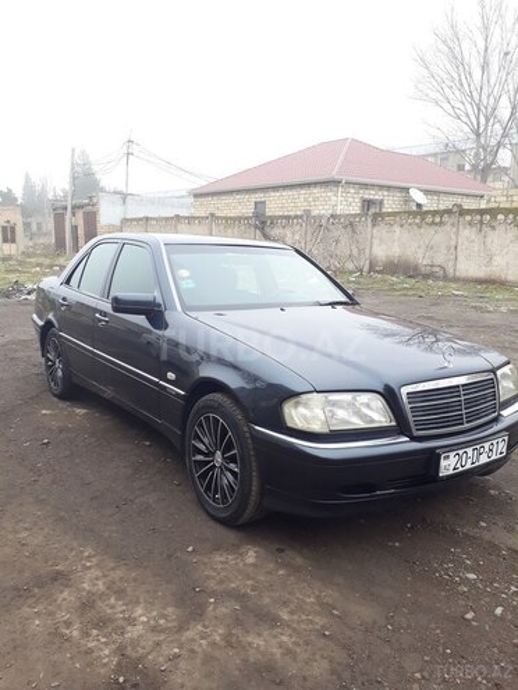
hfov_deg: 51.4
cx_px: 259
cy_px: 345
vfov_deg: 65.3
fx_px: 539
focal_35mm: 27
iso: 40
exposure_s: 1/202
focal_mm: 3.6
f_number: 1.9
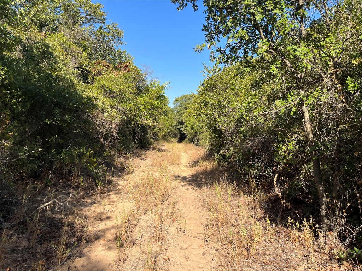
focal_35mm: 26
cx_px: 181
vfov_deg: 53.1
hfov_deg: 67.3
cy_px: 136
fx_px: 272
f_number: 1.6
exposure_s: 1/1862
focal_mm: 5.1
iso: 50
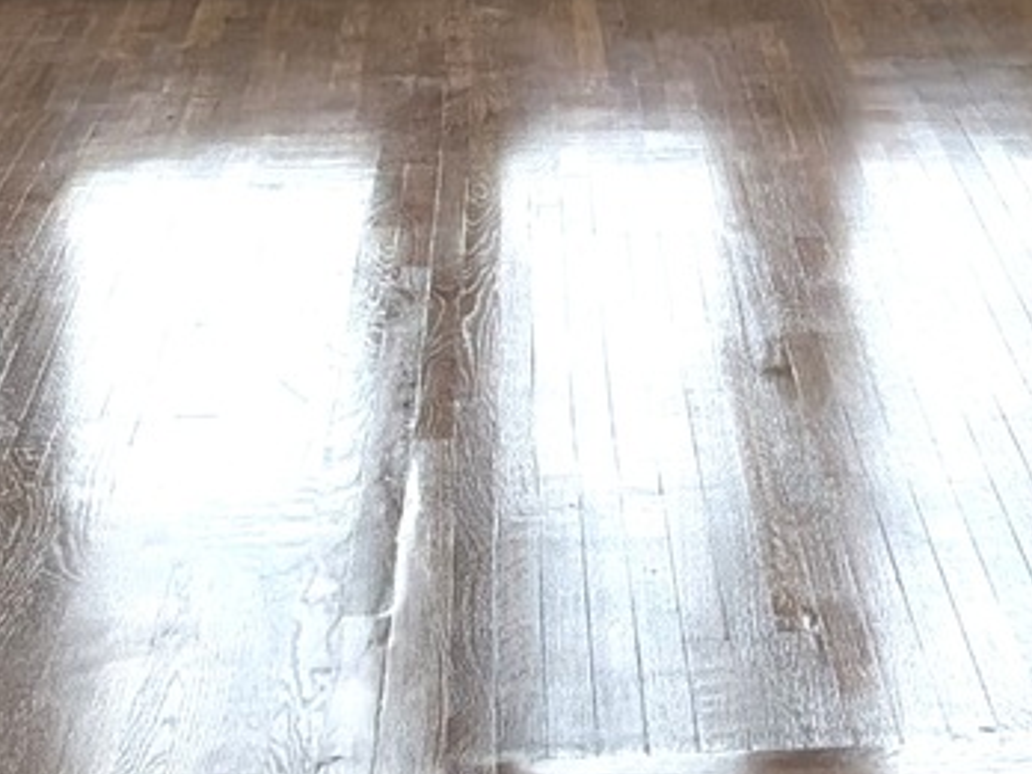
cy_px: -566
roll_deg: -0.3
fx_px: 3458
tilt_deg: -1.1
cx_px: 703
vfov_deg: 11.9
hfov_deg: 16.9
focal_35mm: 116
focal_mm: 3
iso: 80
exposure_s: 1/120
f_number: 1.8
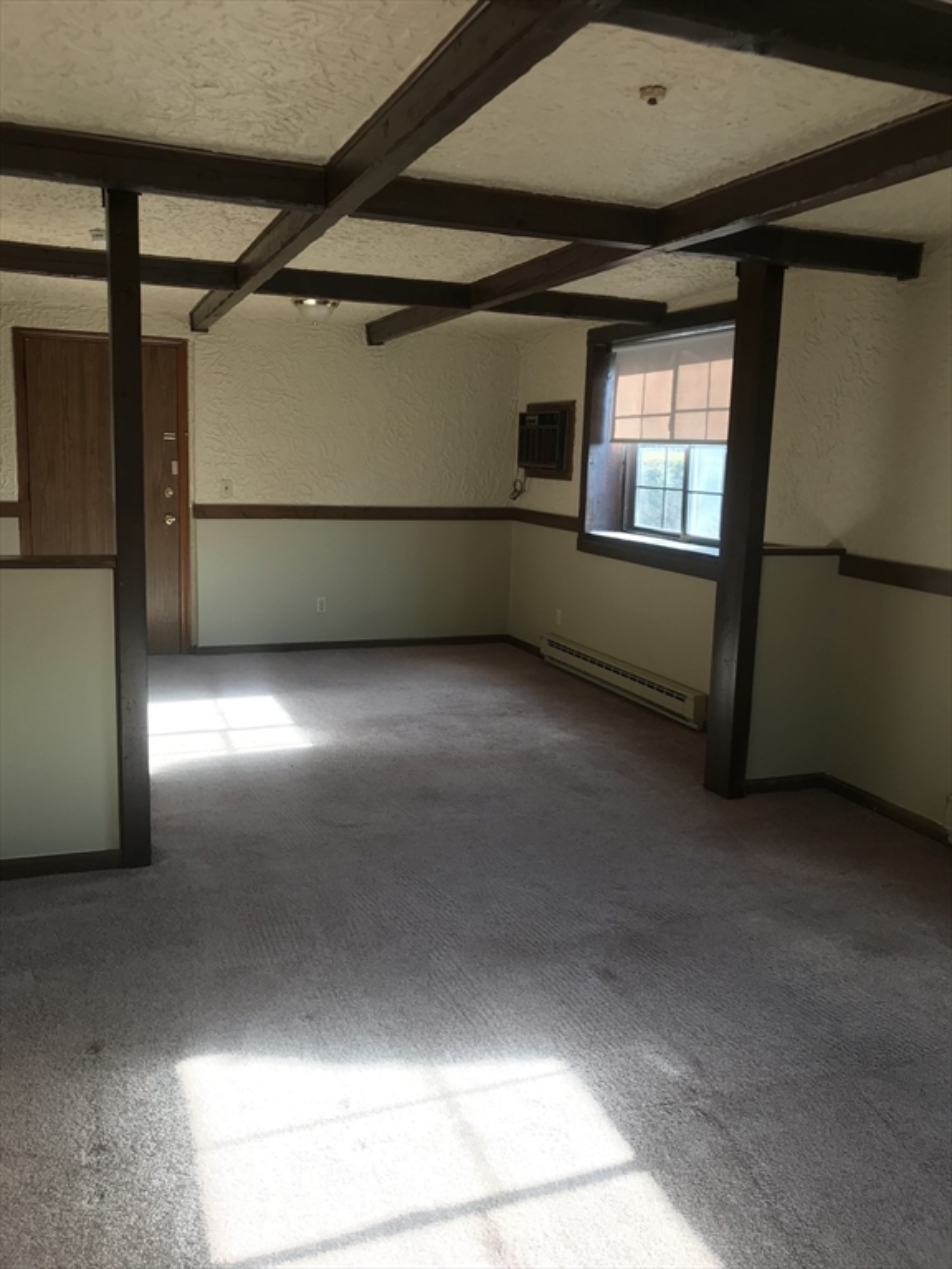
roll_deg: -2.1
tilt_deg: -8.3
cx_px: 476
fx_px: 1027
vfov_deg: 63.4
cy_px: 634
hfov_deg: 49.7
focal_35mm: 28
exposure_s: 1/40
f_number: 1.8
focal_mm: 3.99
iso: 25
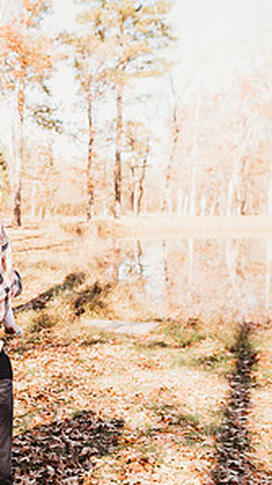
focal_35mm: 49
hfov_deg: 22.3
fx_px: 630
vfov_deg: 42.0
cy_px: 274
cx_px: -62
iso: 100
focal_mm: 24
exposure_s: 1/320
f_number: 2.8
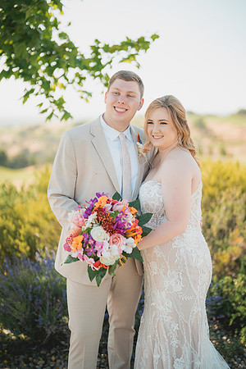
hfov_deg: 27.0
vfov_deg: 39.6
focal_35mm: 50
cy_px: 184
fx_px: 512
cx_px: 123
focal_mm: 50
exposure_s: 1/1600
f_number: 1.2
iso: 50
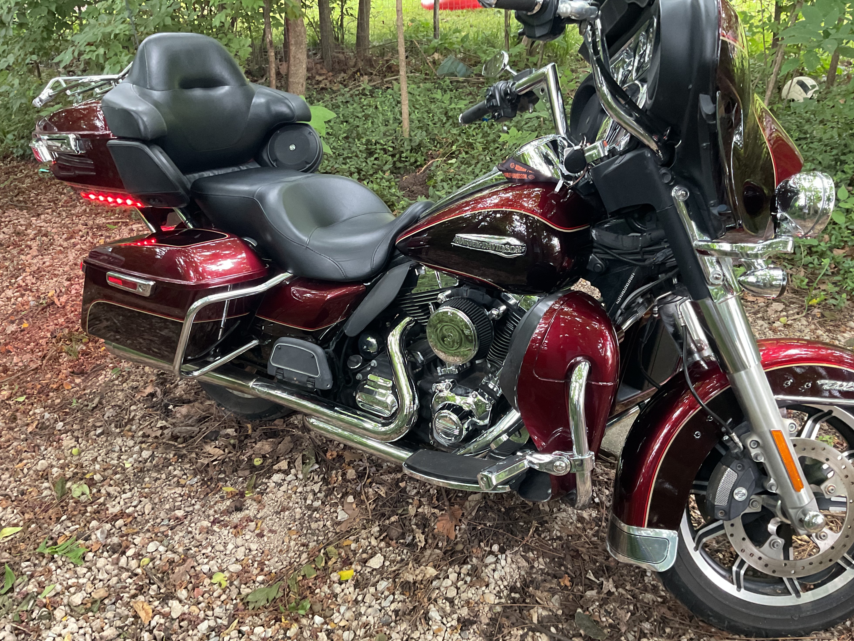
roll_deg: +4.8
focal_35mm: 30
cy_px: 329
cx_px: 441
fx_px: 740
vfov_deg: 46.8
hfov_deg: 60.0
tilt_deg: -33.1
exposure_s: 1/40
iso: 250
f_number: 1.8
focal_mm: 3
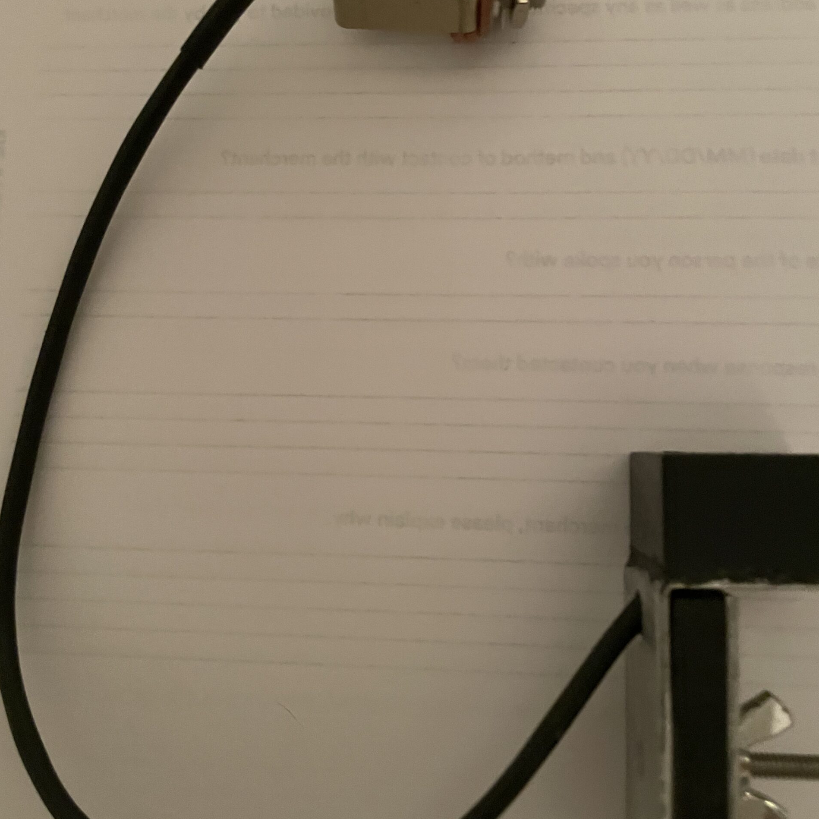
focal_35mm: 31
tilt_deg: -83.6
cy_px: 369
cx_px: 406
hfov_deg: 52.5
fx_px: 830
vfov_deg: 52.4
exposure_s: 1/30
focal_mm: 4.2
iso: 640
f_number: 1.6
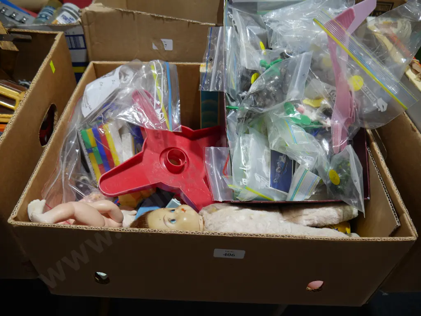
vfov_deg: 49.8
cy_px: 158
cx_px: 210
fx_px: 341
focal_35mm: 28
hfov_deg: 63.4
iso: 200
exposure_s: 1/80
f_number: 3.5
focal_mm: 14
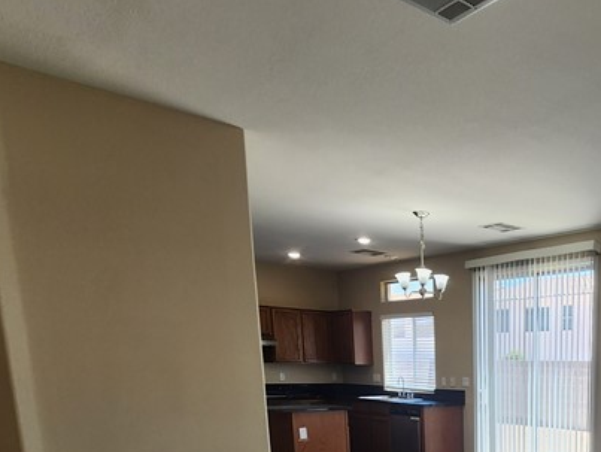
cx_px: 582
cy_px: 497
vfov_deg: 36.4
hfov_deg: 47.3
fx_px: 573
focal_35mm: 33
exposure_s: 1/120
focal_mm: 2.2
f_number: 2.2
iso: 80
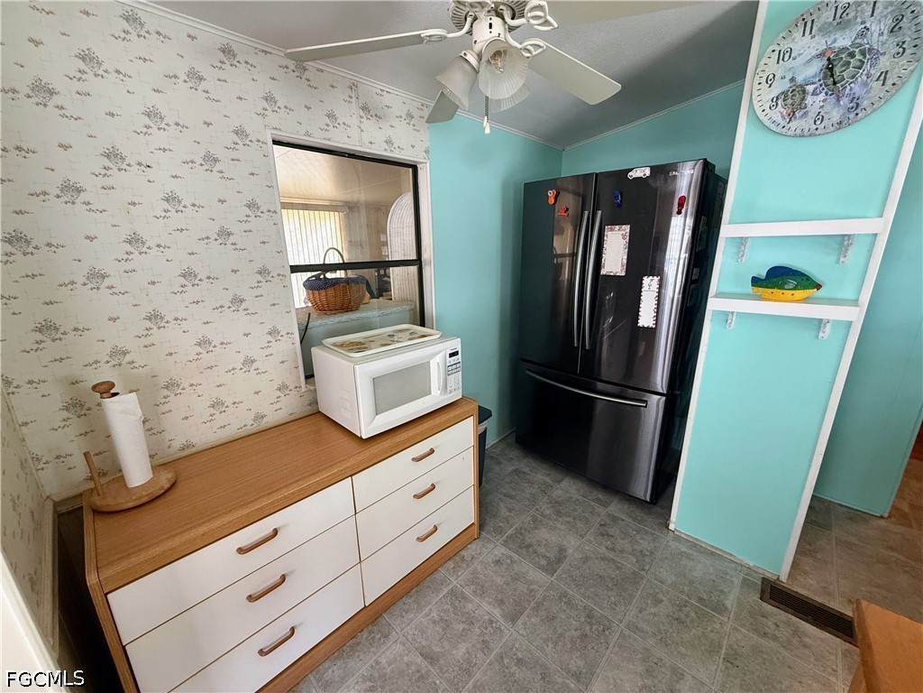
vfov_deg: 85.7
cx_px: 462
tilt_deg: -14.9
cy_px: 346
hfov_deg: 102.1
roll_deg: +0.9
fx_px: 373
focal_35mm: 14
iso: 400
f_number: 2.2
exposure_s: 1/60
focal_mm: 2.22
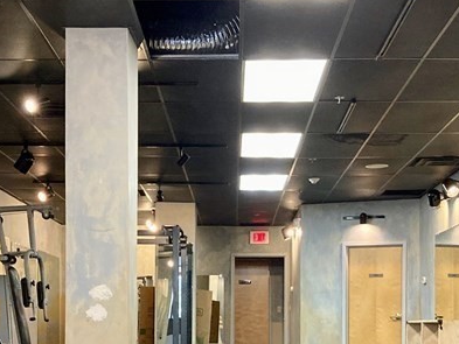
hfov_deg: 26.7
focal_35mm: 73
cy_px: 327
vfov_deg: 19.7
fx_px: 968
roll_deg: -1.2
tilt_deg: +0.7
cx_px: 220
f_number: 1.8
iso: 250
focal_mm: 3.99
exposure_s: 1/40
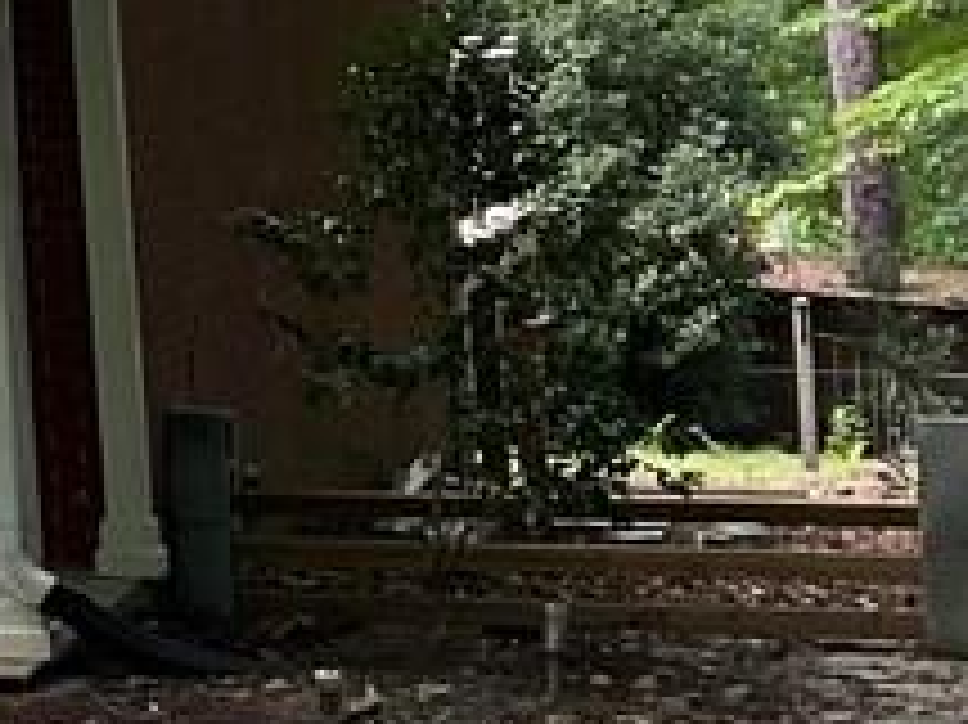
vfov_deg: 10.6
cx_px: -1139
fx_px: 3857
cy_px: -81
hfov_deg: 12.2
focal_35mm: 138
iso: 25
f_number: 1.8
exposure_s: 1/120
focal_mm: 3
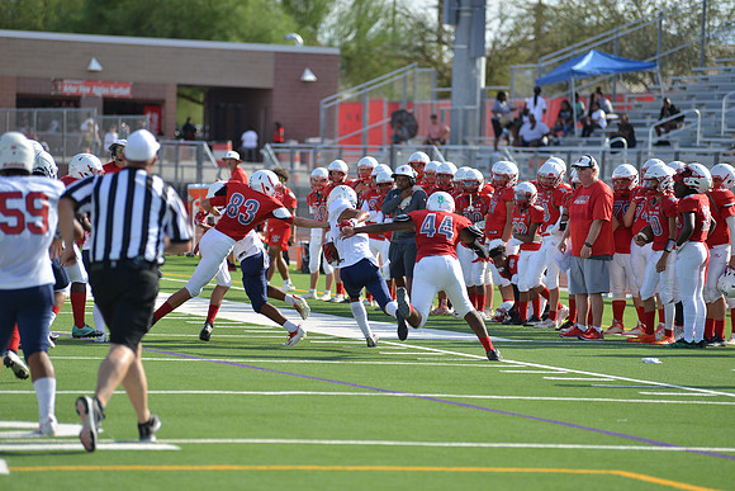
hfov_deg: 10.3
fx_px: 4084
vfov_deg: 6.9
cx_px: 368
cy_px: 246
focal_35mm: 200
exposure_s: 1/1600
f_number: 2.8
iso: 140
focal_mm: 200
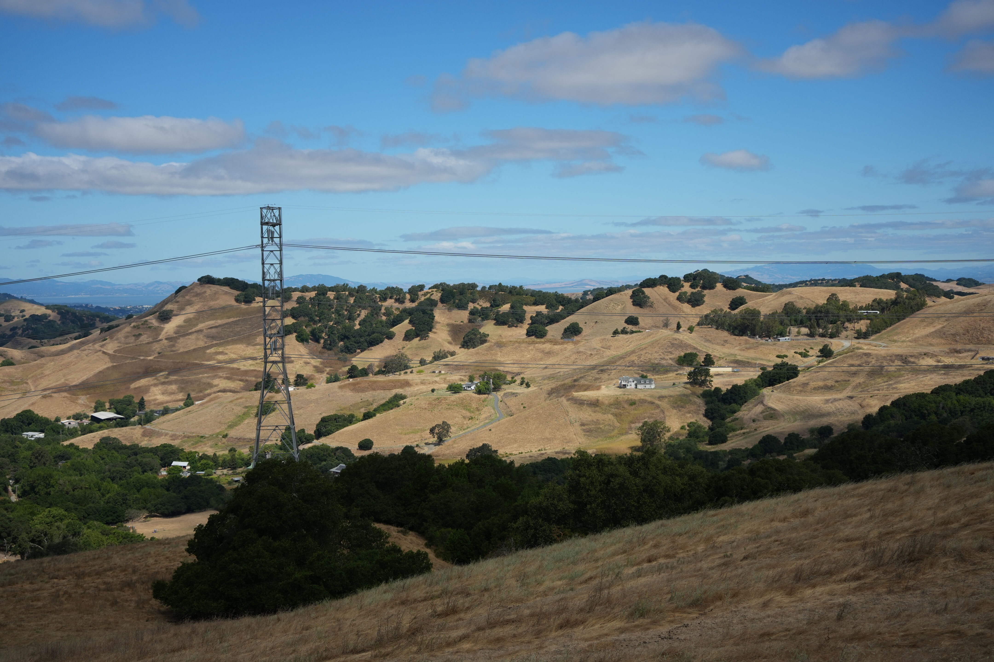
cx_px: 497
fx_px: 1380
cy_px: 331
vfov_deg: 27.0
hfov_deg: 39.6
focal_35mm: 50
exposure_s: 1/2500
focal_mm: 50
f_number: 4.5
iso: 250
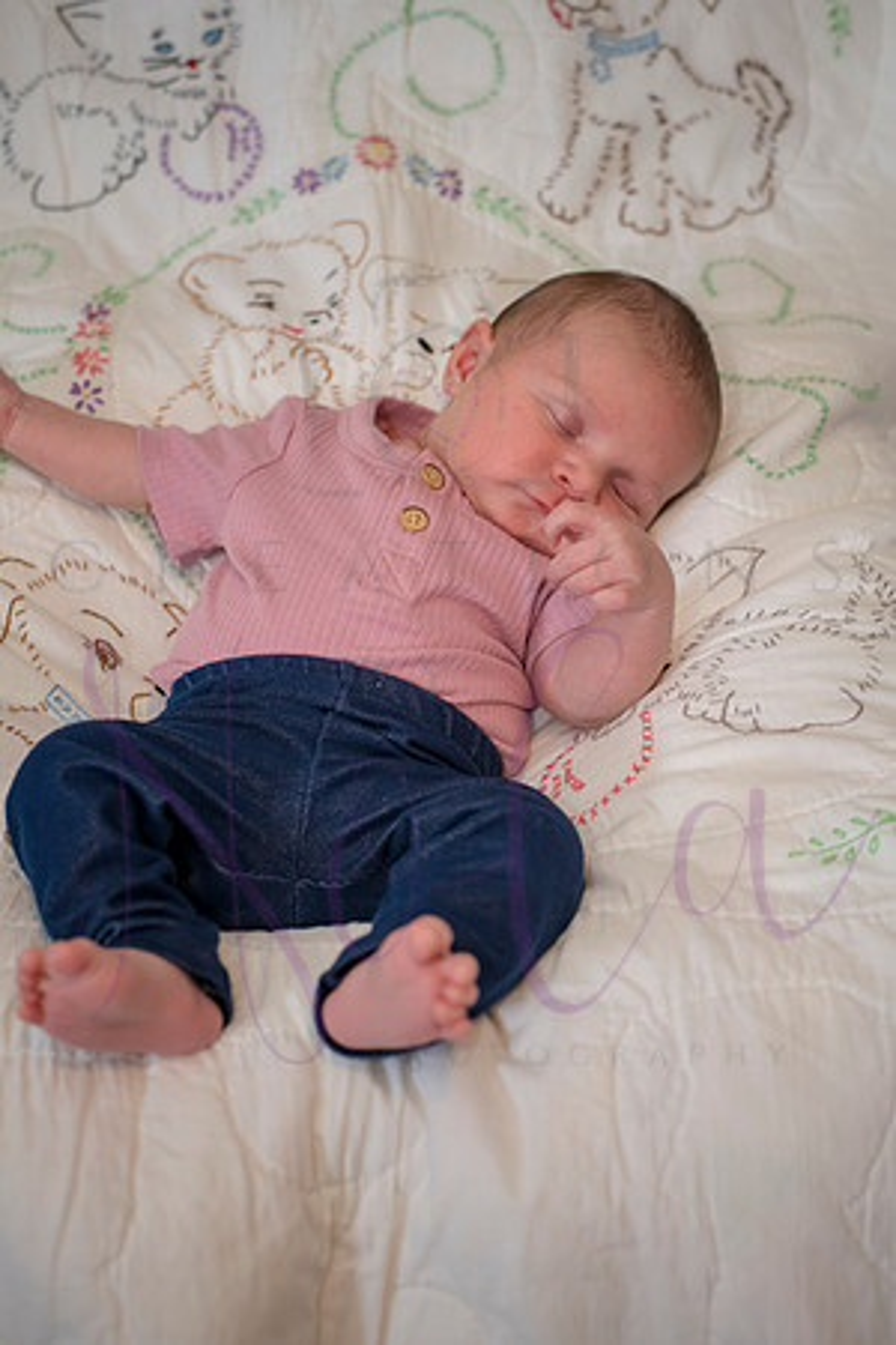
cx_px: 448
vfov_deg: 39.6
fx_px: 1867
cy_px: 672
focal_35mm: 50
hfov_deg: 27.0
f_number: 4
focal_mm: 50
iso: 800
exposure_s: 1/60
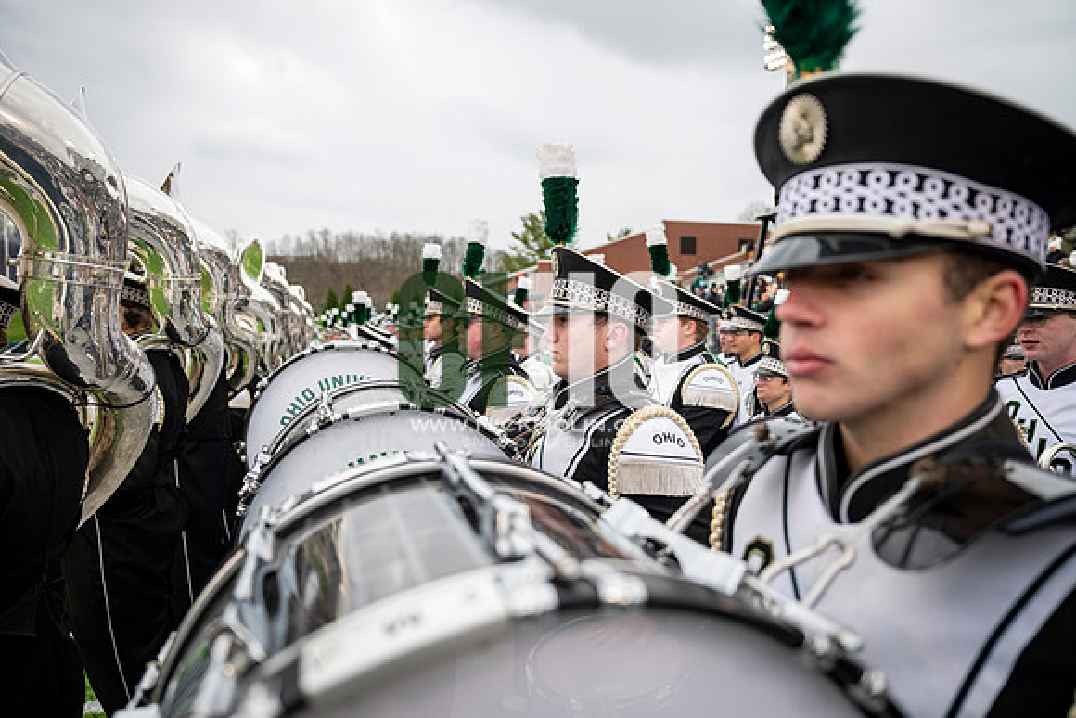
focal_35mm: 24
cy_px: 359
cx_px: 538
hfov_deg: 73.7
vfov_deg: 53.2
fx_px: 717
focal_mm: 24
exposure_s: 1/500
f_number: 2.8
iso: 160
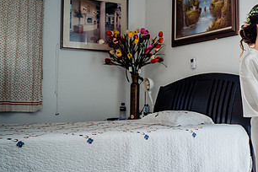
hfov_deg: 35.3
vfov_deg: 25.5
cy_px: 73
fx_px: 380
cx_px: 234
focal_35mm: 53
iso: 250
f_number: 2.8
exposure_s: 1/160
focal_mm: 28
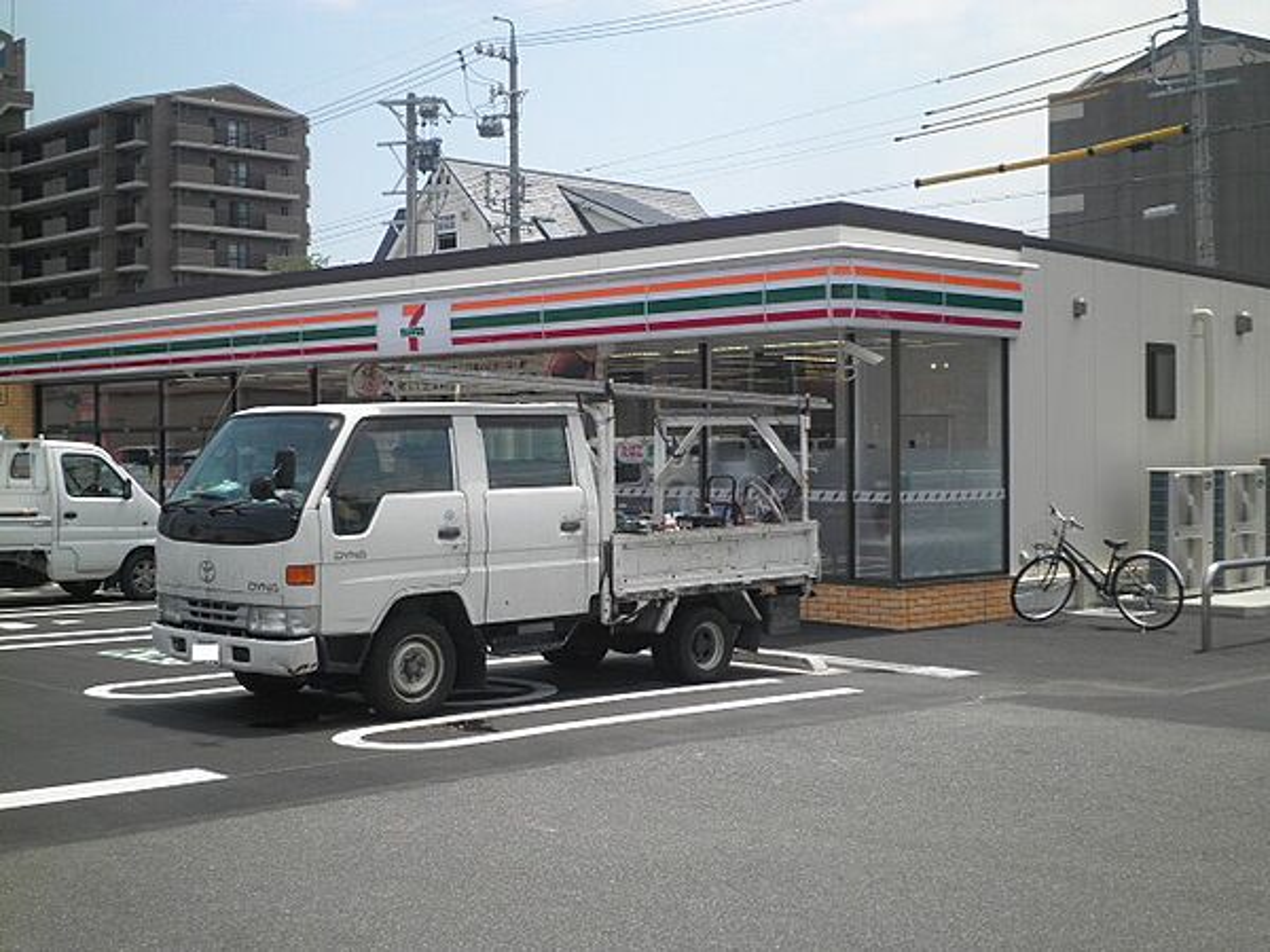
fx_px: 1724
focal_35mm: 47
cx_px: 635
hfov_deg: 40.4
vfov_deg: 30.9
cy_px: 476
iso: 64
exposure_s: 1/100
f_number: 9.6
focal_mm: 8.3
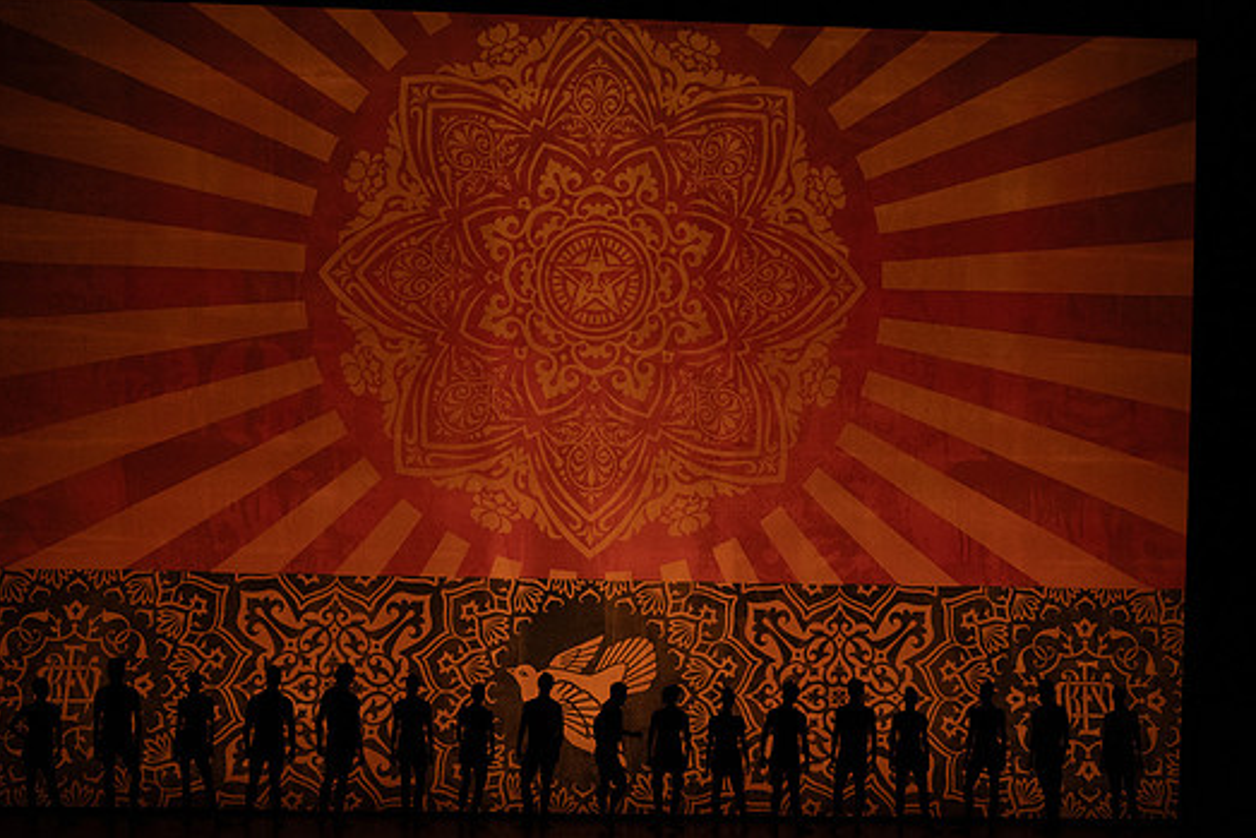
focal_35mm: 111
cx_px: 648
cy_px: 426
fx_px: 3874
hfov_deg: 18.4
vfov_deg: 12.3
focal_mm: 100
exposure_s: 1/400
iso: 6400
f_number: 6.3
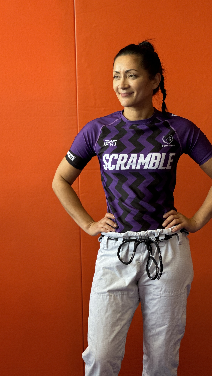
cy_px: 188
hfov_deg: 14.4
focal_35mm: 84
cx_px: 133
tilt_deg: -6.6
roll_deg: +0.8
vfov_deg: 25.3
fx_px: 840
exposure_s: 1/50
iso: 160
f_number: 2.8
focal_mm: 9
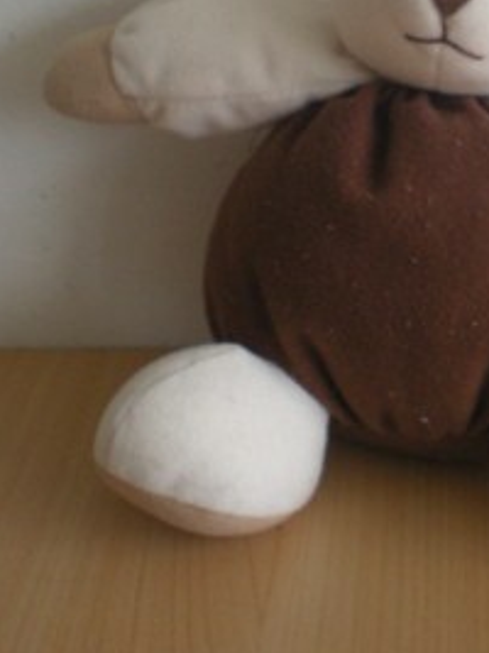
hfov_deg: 19.5
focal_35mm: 74
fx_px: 1395
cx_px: 435
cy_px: 120
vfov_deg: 25.8
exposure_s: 1/16.2
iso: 200
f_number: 3.1
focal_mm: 6.3
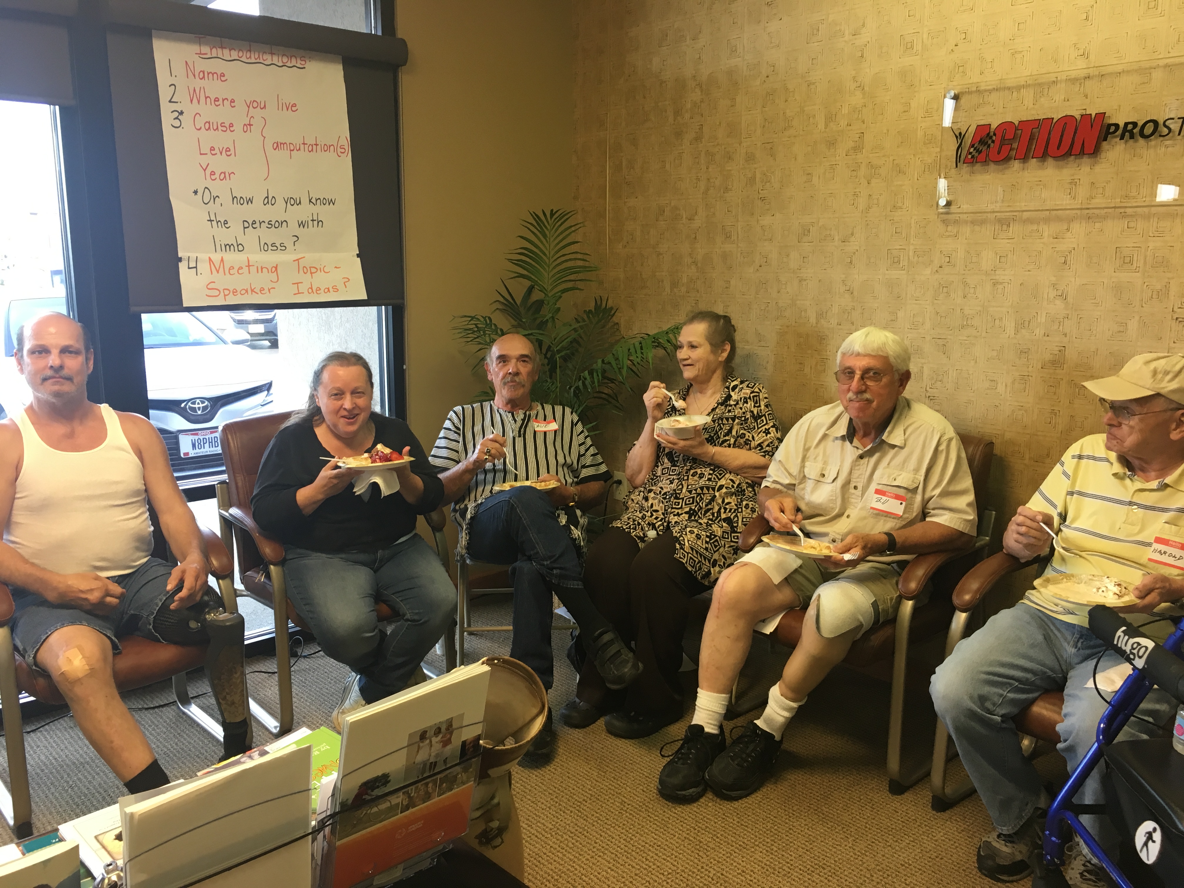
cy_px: 444
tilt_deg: -10.5
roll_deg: +0.0
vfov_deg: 48.2
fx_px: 992
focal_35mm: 29
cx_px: 592
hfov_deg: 61.7
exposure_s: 1/30
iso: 64
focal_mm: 4.15
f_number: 2.2
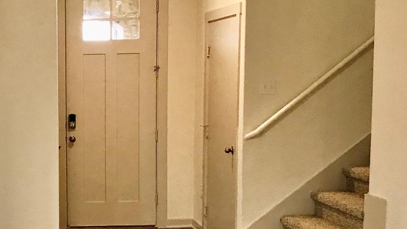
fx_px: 831
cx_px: 28
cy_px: 171
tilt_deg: -6.0
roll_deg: +0.7
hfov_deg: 26.4
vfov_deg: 15.6
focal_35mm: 77
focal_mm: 3.99
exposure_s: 1/30
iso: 40
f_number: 1.8
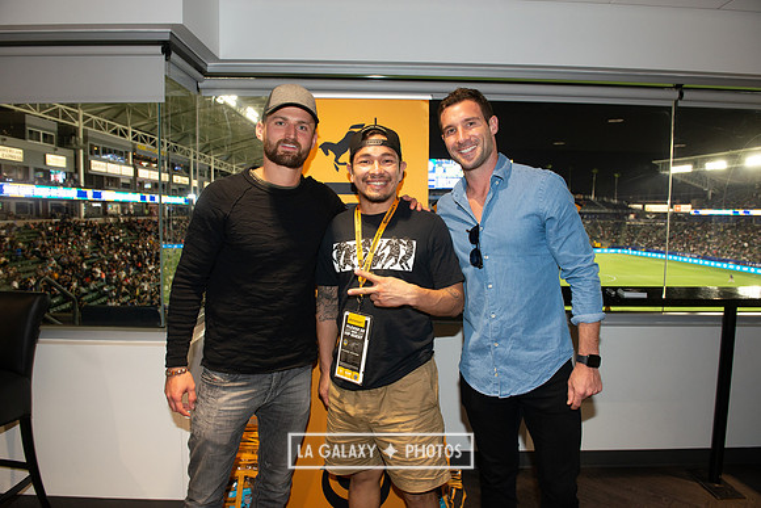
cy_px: 254
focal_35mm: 24
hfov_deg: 73.7
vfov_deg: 53.2
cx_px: 380
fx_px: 507
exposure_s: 1/60
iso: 640
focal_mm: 24
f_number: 6.3
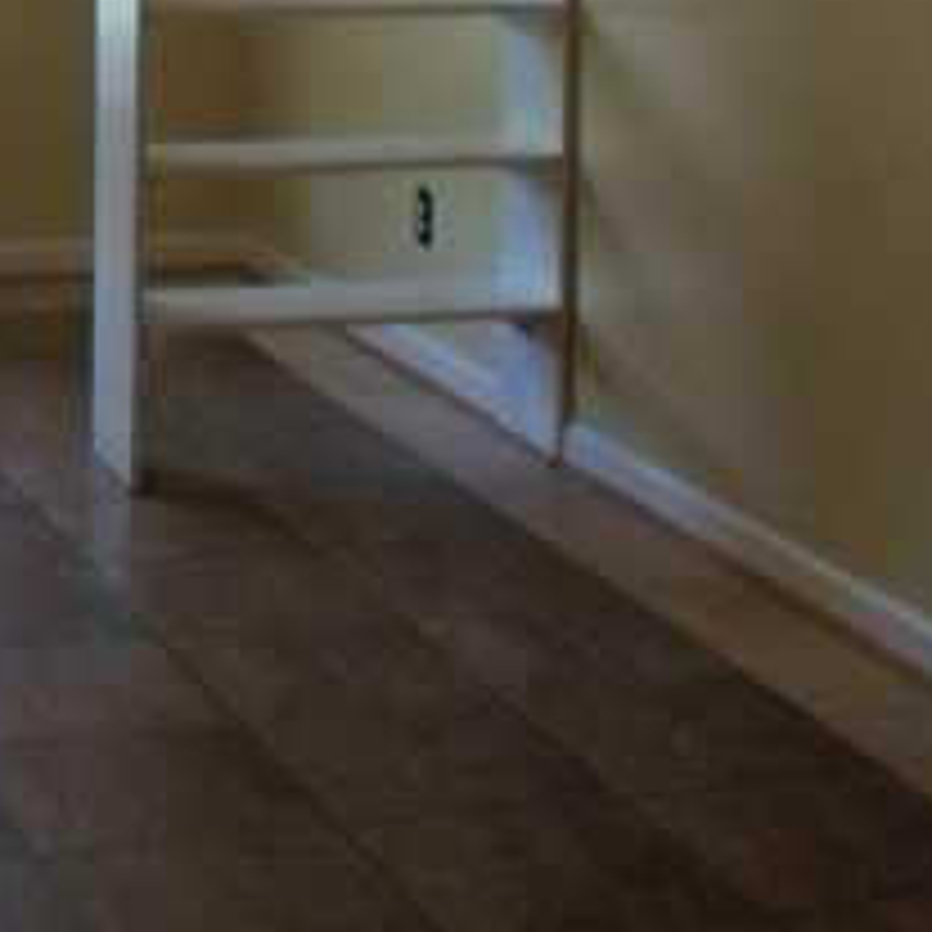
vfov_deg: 18.1
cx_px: 23
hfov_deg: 18.3
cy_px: -36
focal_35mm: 93
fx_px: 2833
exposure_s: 1/30
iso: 320
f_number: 2.9
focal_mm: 5.7
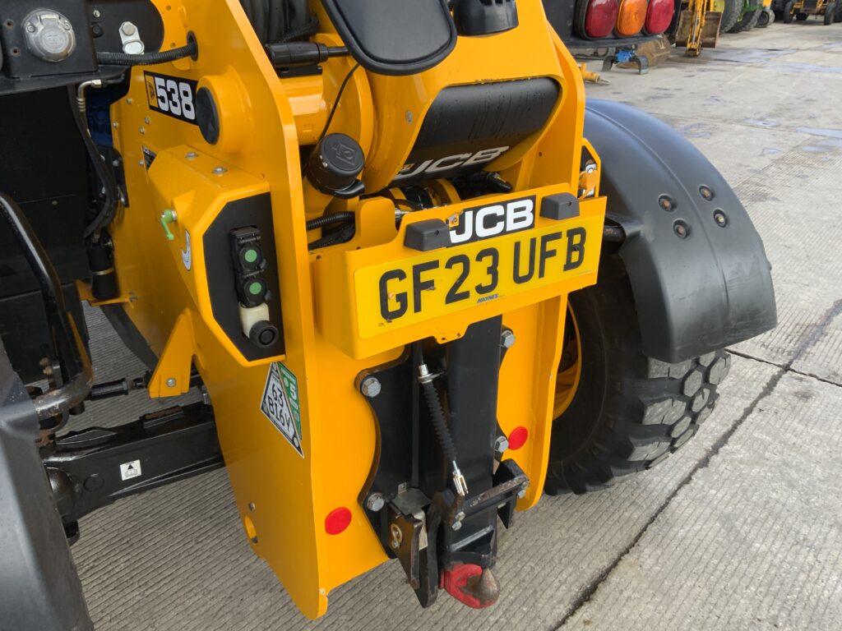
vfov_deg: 48.2
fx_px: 705
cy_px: 316
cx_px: 421
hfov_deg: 61.7
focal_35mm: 29
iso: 16
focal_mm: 3
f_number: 1.8
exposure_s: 1/204
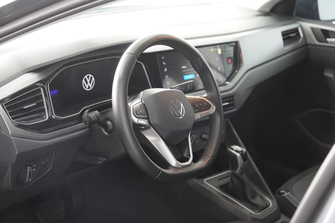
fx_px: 600
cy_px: 112
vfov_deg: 21.1
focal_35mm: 64
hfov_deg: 31.2
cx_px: 168
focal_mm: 43
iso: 4000
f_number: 2.8
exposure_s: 1/160
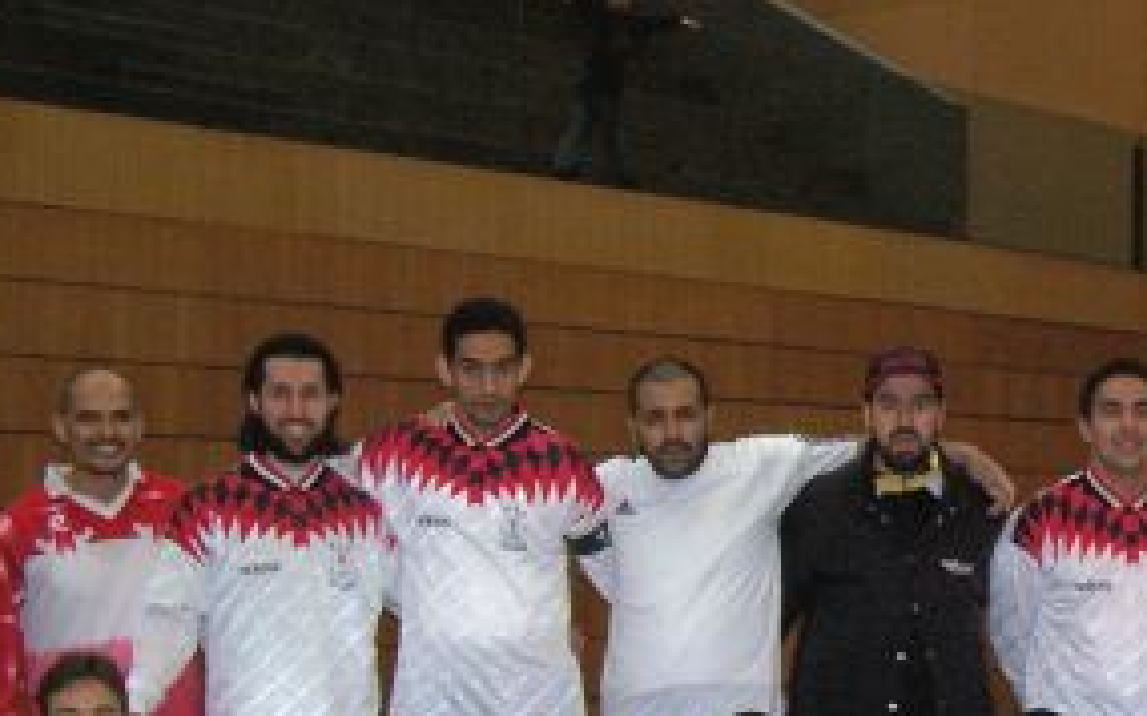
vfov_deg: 15.9
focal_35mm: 81
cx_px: 1042
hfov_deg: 24.7
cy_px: 636
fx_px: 2532
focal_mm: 5.6
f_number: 2.7
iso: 80
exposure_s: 1/64
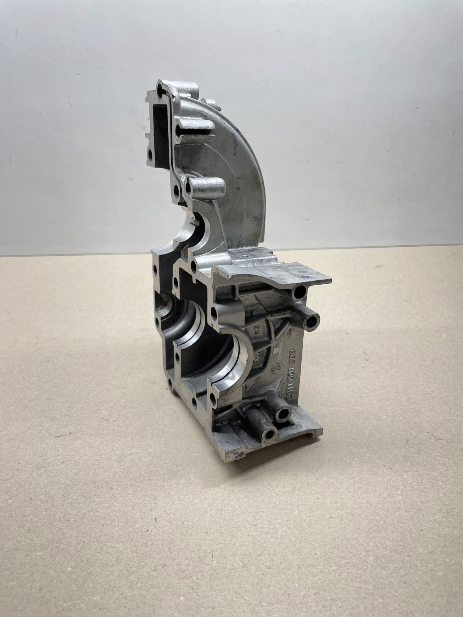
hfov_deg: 53.1
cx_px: 232
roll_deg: +1.1
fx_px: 464
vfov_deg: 67.3
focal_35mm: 26
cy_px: 308
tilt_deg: -31.2
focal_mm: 4.2
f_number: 1.6
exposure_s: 1/100
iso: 80
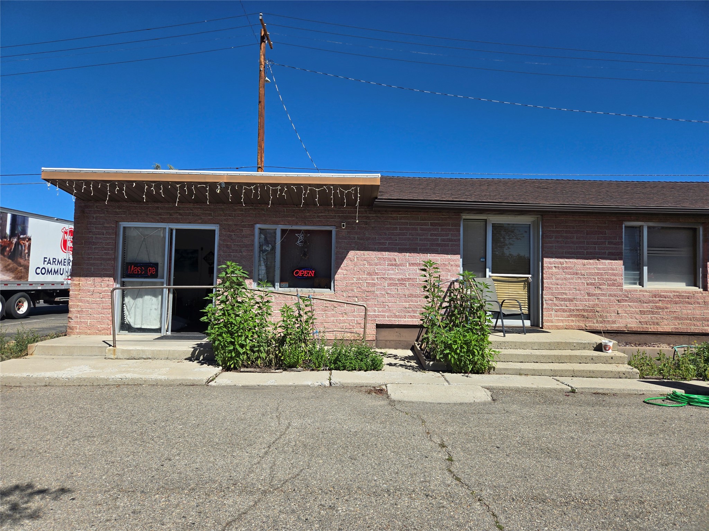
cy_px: 266
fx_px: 471
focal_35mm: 23
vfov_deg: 58.9
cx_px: 354
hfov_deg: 73.9
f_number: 1.8
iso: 25
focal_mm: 5.4
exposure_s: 1/2163
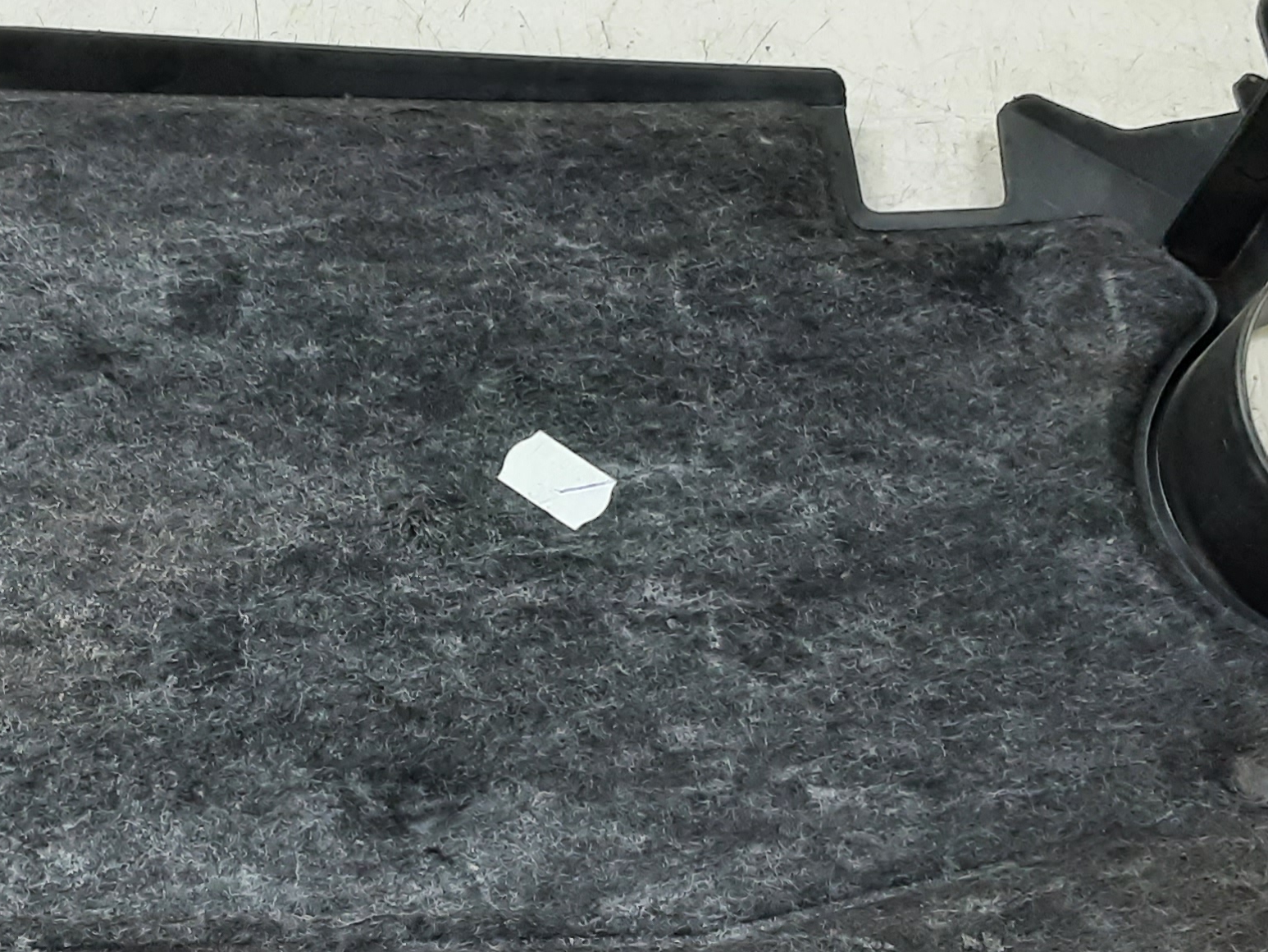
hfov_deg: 33.4
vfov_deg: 25.6
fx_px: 2088
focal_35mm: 57
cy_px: 565
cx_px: 408
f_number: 1.9
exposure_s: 1/33
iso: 160
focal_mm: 2.91
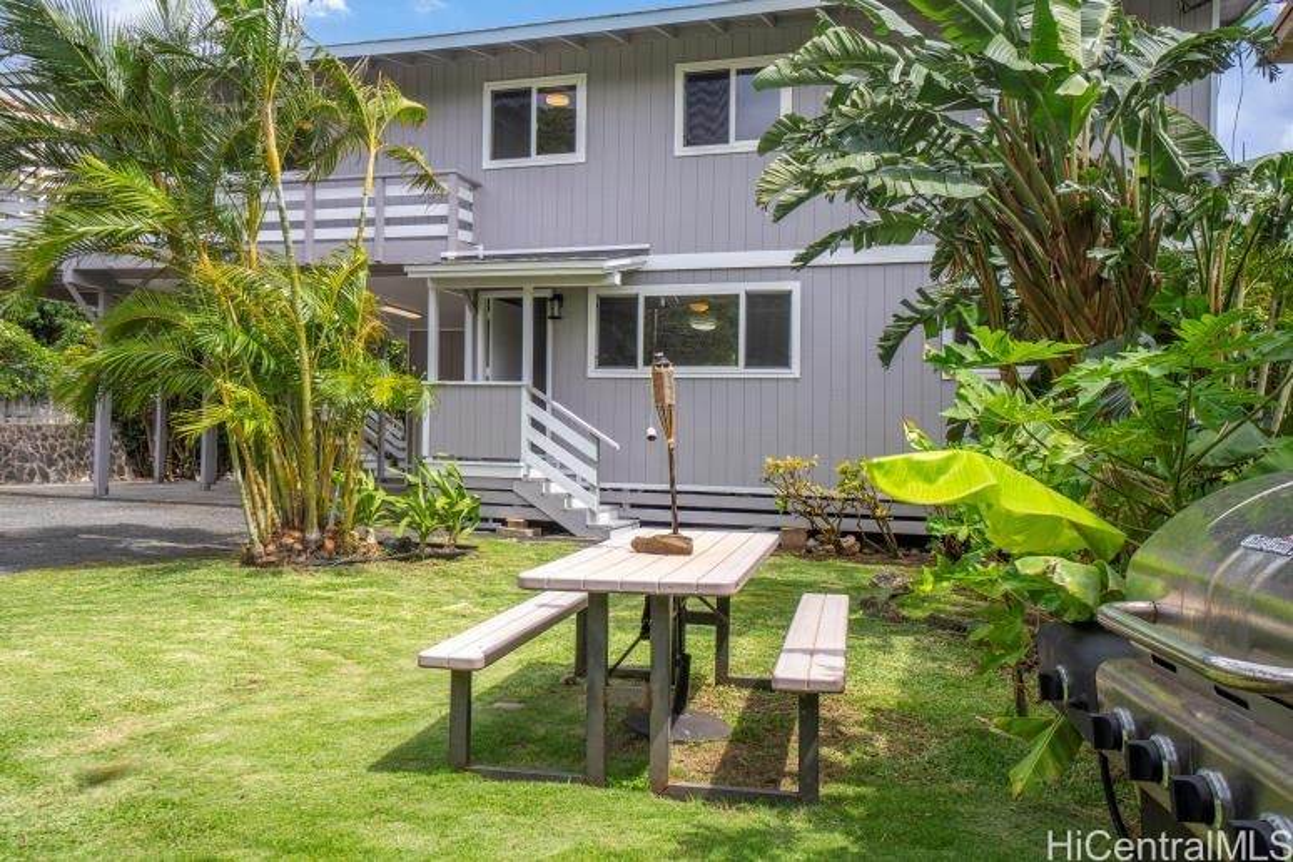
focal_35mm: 27
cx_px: 646
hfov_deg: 67.4
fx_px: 970
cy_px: 431
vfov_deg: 47.9
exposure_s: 1/250
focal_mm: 18
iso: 100
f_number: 8
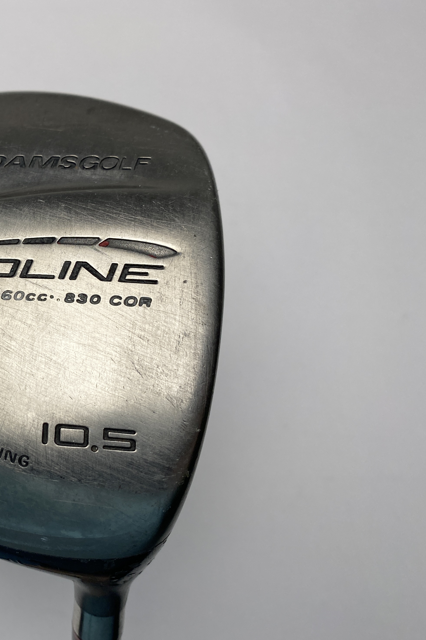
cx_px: 0
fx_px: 657
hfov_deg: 33.0
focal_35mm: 37
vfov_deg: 51.9
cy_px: 326
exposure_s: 1/487
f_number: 1.8
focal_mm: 4.25
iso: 32
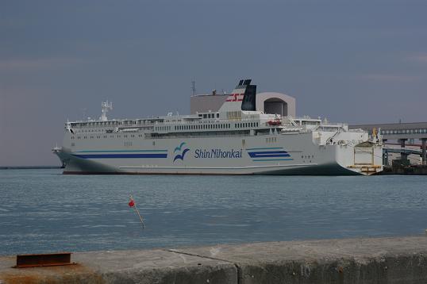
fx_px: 1245
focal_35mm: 105
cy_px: 142
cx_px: 214
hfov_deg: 19.5
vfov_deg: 13.0
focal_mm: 70
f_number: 10
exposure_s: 1/350
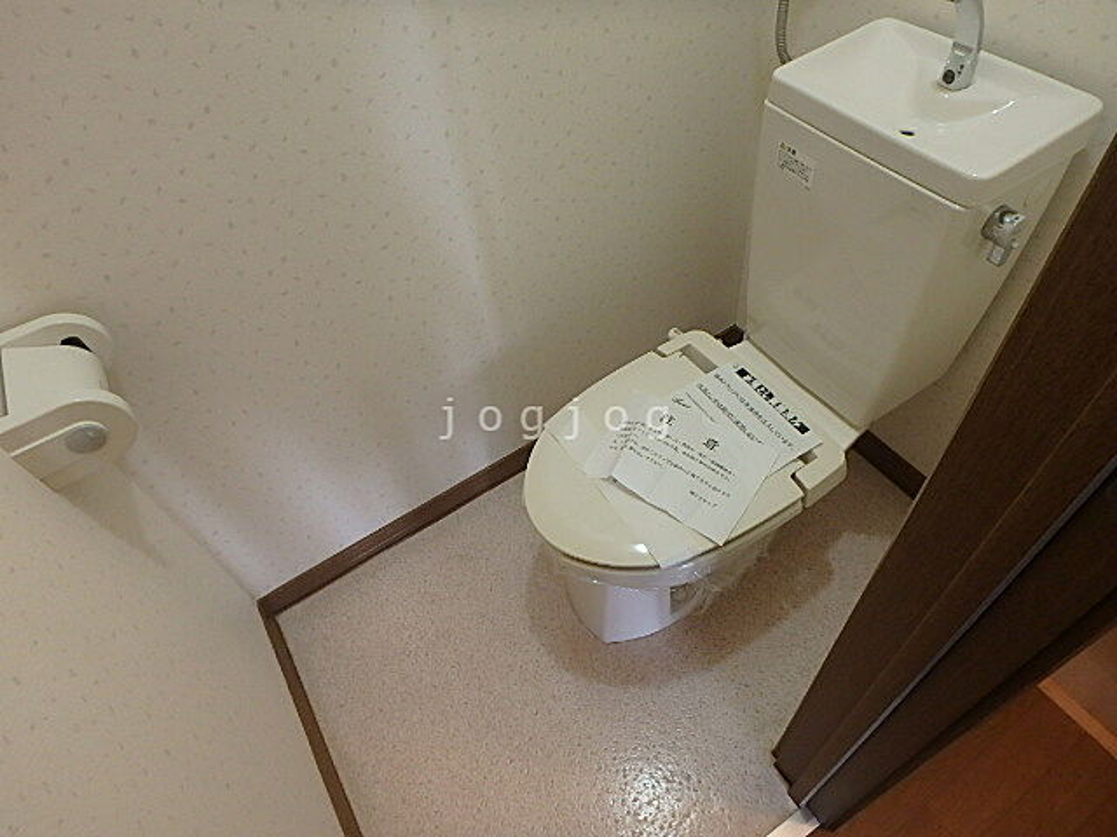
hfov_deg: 79.0
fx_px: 678
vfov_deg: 63.4
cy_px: 418
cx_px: 558
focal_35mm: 21
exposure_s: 1/30
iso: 320
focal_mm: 3.7
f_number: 3.5
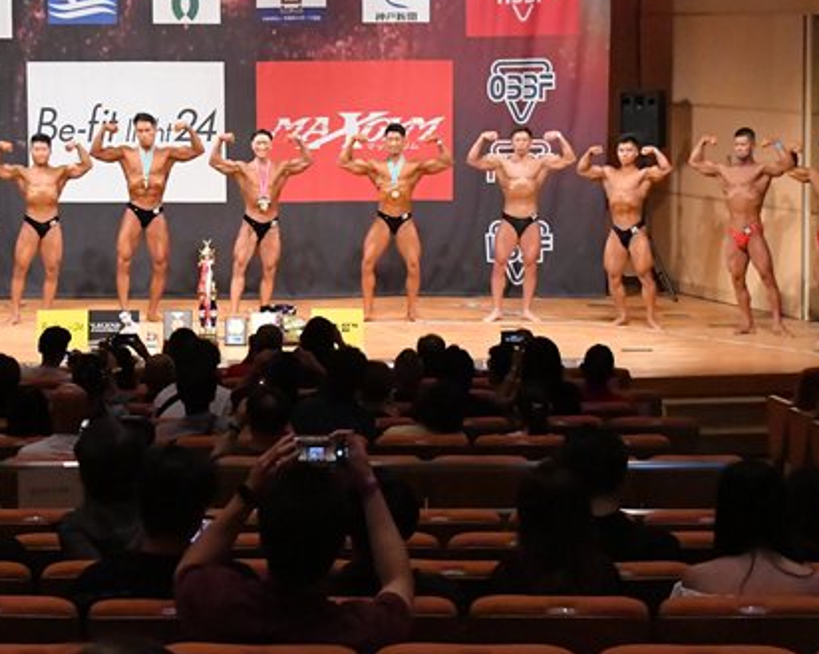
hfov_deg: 18.1
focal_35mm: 106
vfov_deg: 14.5
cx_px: 311
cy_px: 197
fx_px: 2568
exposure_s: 1/400
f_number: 5.6
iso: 12800
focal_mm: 40
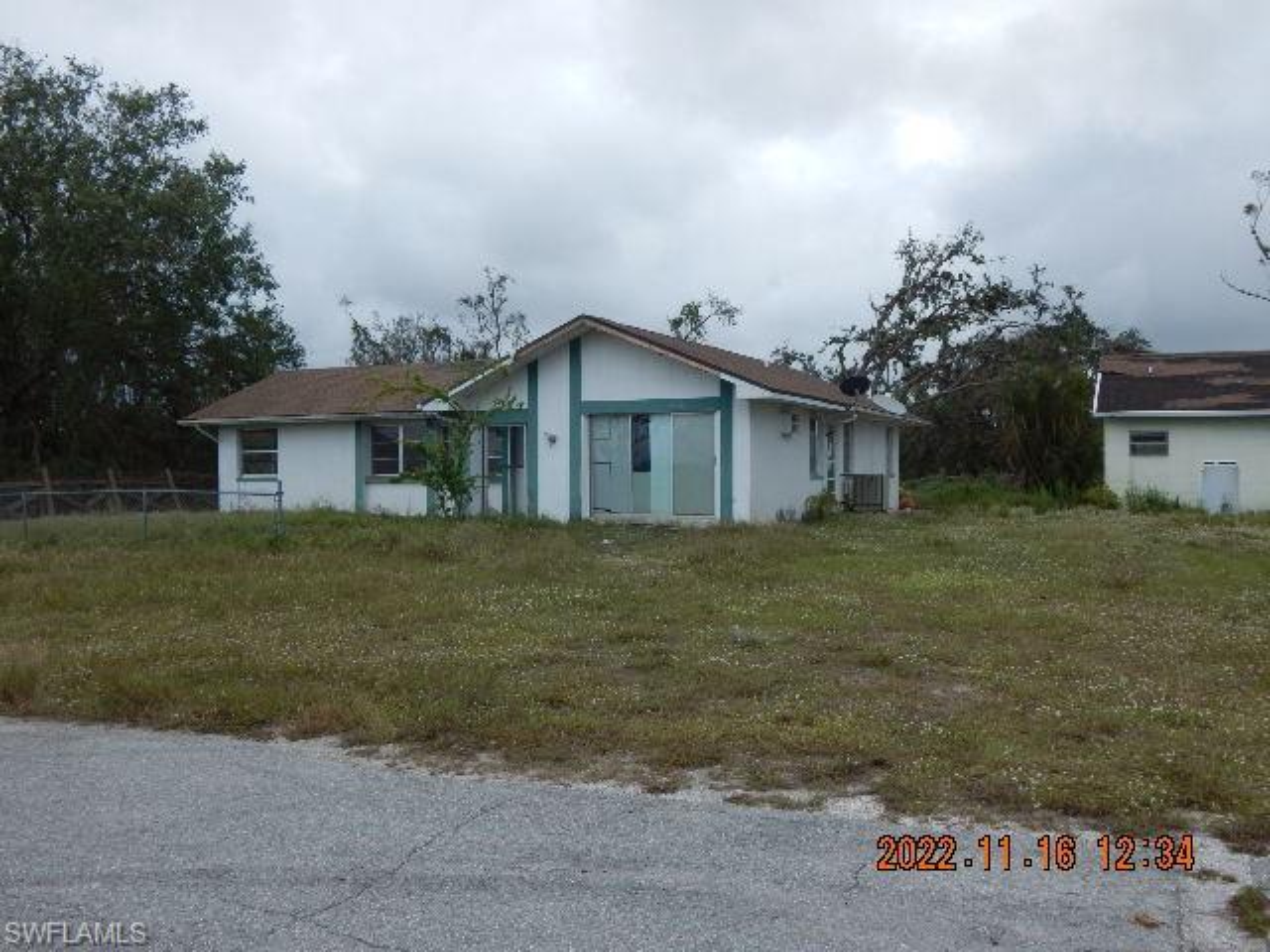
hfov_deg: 58.4
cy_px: 476
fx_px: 1137
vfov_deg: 45.4
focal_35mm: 31
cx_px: 635
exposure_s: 1/1000
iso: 125
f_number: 3.2
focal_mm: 5.6
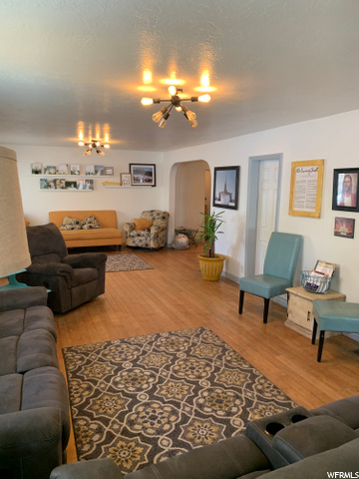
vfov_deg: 67.3
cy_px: 240
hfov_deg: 53.1
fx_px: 360
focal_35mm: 26
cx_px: 180
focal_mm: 4.25
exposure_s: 1/60
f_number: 1.8
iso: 125
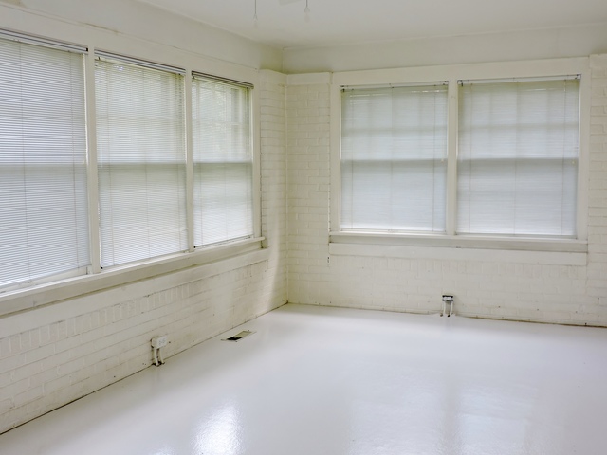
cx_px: 304
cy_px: 228
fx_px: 701
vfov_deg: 36.0
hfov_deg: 46.8
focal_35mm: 40
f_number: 3.3
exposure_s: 1/50
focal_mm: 7.1
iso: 110
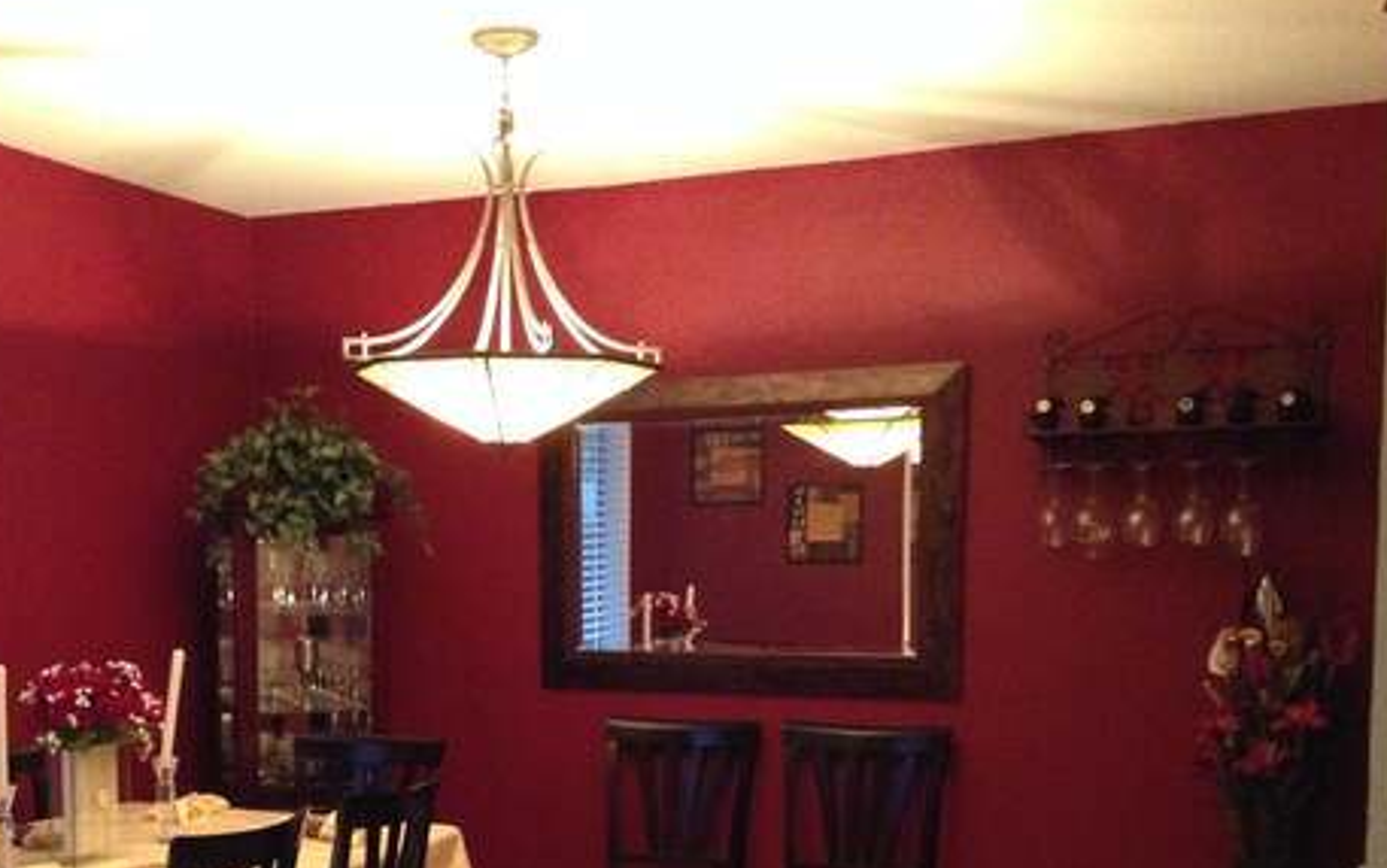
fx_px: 1929
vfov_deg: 24.9
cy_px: 719
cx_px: 481
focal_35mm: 51
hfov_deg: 39.2
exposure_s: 1/15
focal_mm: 4.12
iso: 800
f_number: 2.4
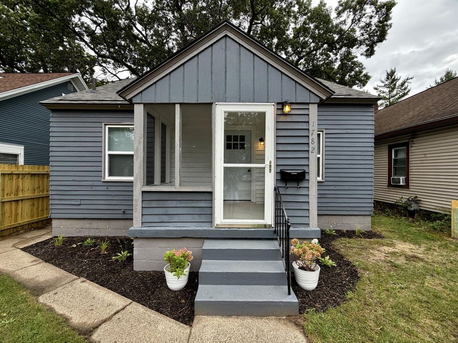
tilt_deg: +0.5
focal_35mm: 14
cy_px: 172
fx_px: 185
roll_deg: -0.7
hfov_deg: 102.1
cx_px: 229
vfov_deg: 85.7
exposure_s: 1/183
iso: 50
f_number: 2.2
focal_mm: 2.22
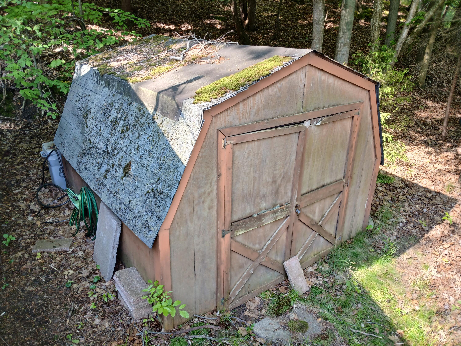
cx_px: 230
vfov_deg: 53.1
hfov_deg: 67.3
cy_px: 173
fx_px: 346
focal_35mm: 26
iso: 40
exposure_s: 1/60
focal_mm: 3.98
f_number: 1.8
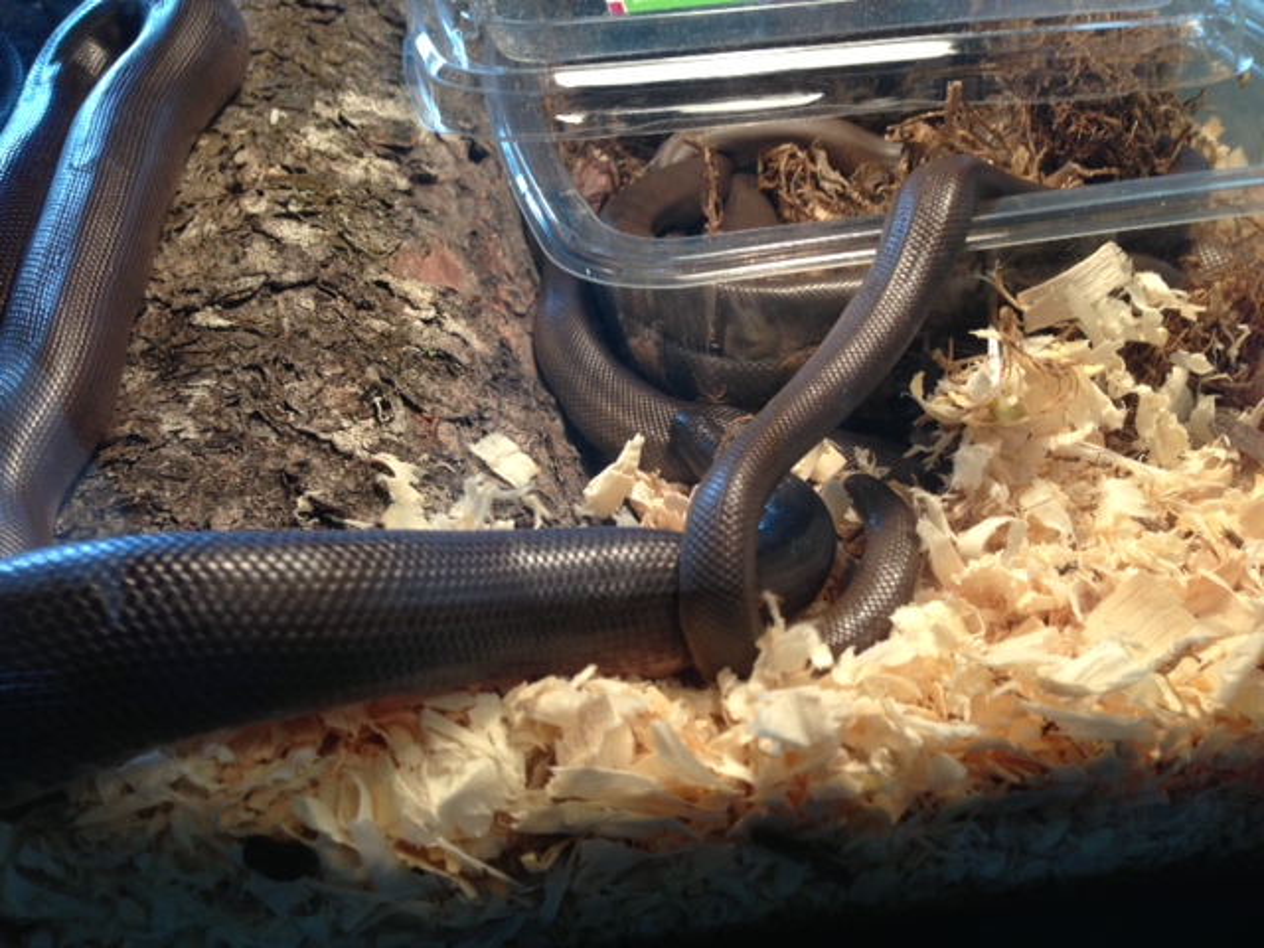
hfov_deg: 55.4
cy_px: 474
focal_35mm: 33
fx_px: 1205
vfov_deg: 42.9
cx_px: 632
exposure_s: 1/20
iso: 100
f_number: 2.4
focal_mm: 4.13
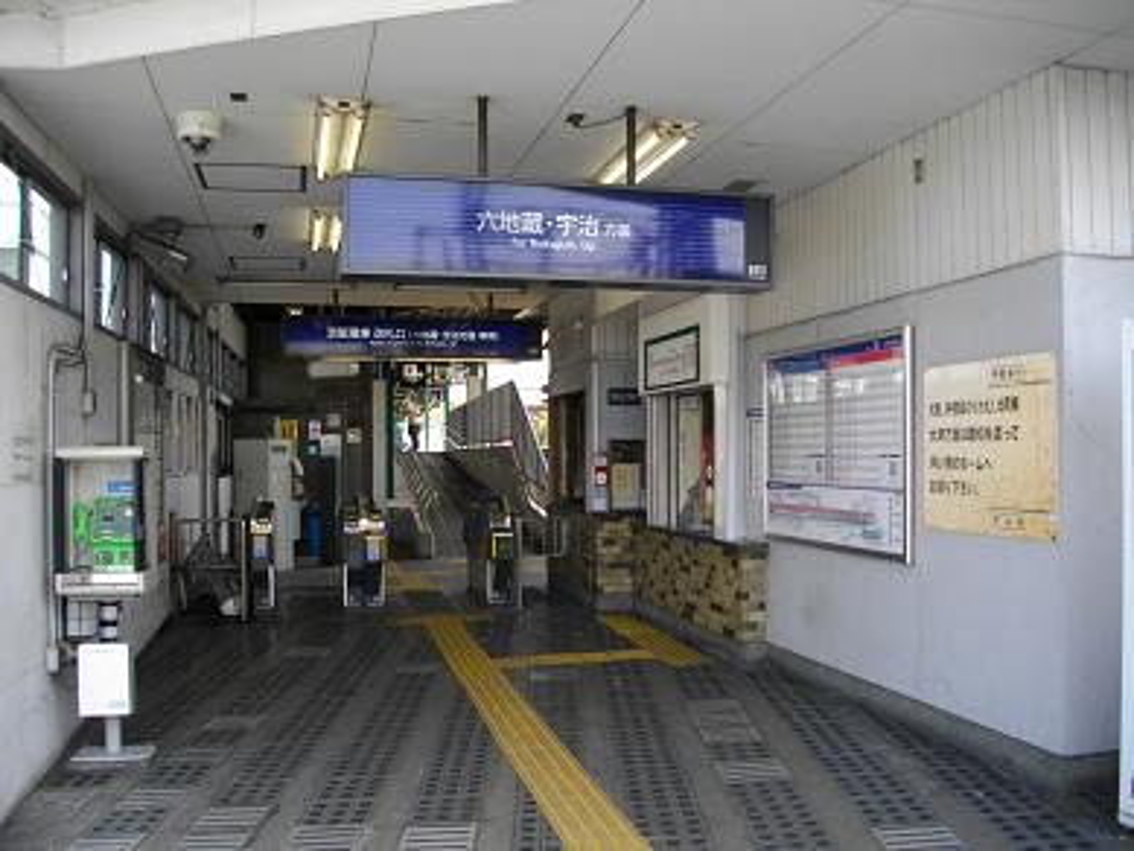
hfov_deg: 56.8
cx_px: 567
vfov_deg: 44.2
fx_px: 1049
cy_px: 426
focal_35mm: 32
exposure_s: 1/200
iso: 100
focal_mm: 5.7
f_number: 2.9
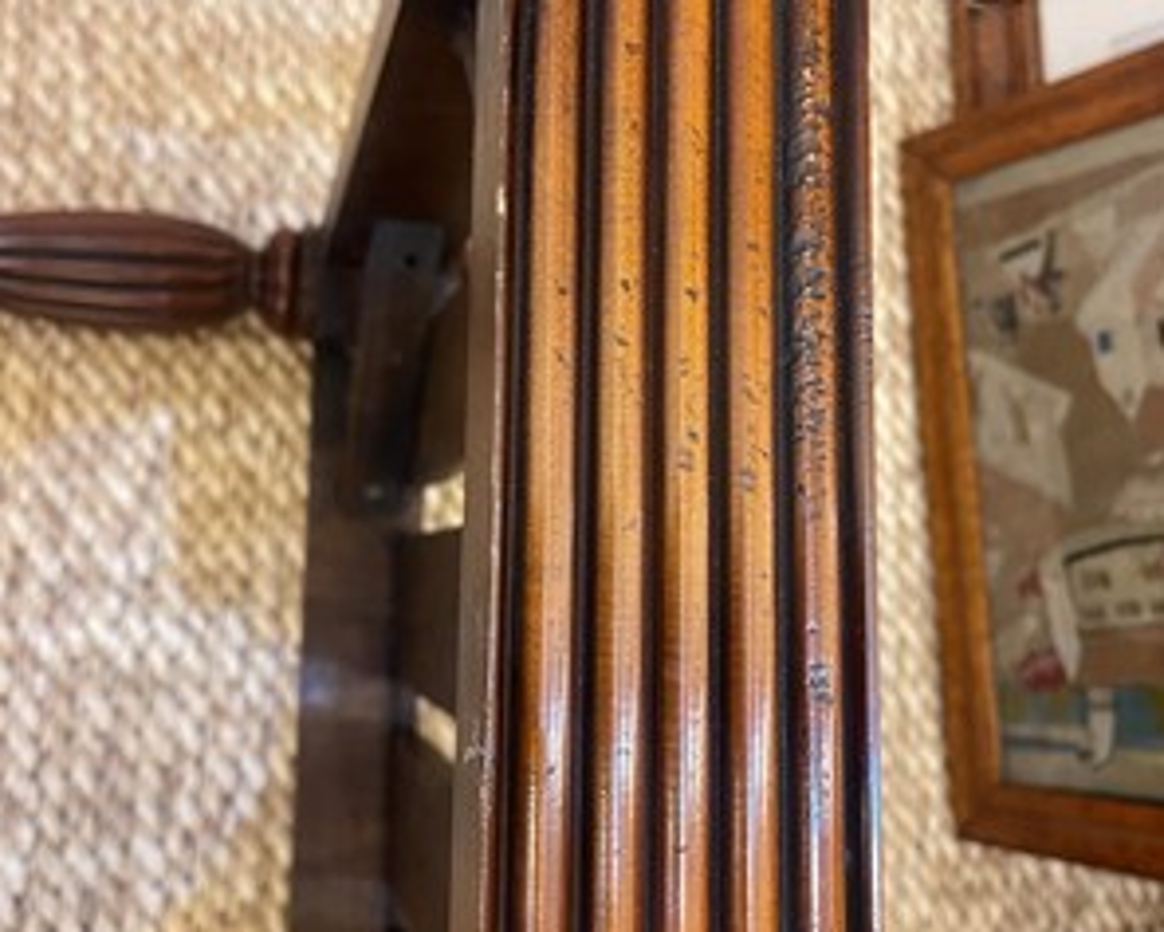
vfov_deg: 44.5
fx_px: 1137
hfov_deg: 54.2
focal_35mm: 33
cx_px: 582
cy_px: 409
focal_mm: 5.1
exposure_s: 1/50
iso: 400
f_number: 1.6
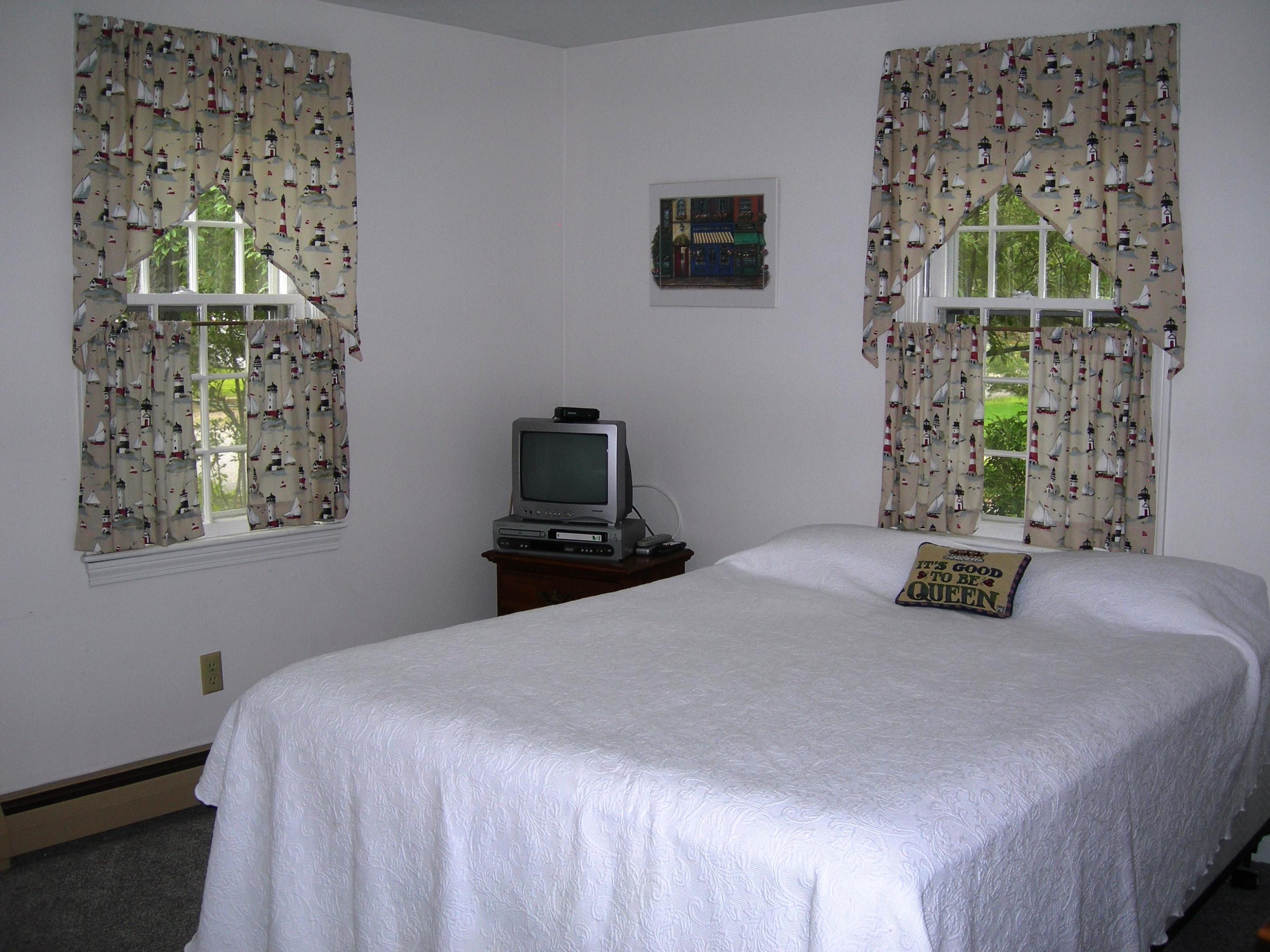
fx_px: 1394
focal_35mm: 38
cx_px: 635
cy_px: 476
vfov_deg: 37.7
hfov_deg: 49.0
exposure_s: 1/60.1
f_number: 2.8
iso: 50
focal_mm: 7.8
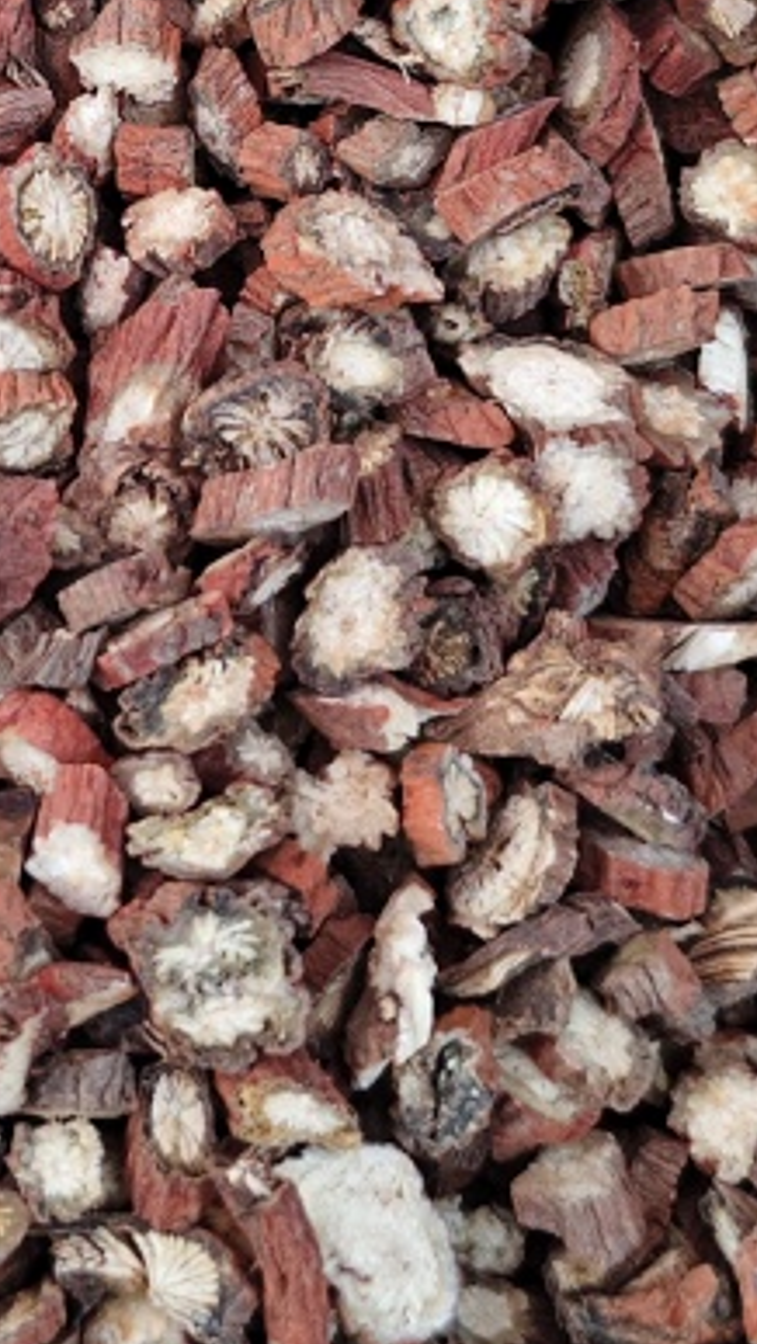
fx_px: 2460
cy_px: 248
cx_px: -174
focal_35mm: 69
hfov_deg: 16.7
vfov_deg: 29.8
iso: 385
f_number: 1.88
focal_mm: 5.56
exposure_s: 1/715
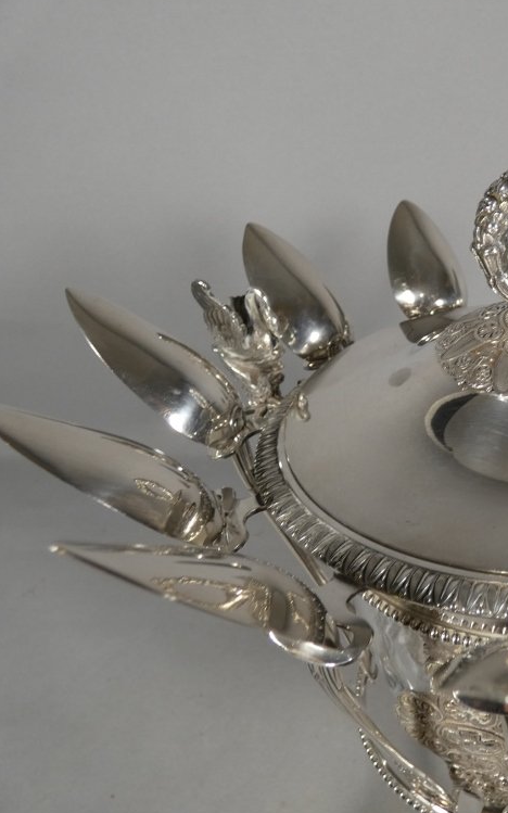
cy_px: 402
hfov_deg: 36.7
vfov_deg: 64.6
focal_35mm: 29
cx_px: 554
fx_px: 643
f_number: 2.8
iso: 80
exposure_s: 1/80
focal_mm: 3.6
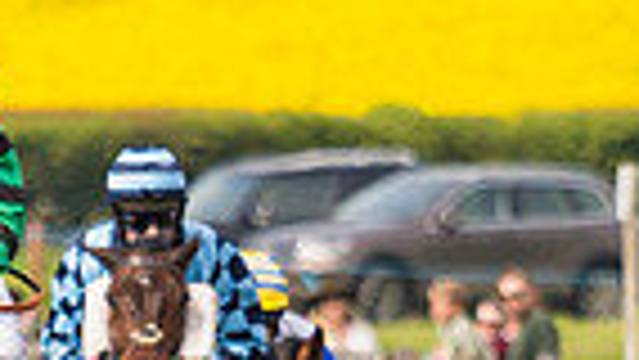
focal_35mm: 2307
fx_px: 39104
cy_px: 565
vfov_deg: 0.5
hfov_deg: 0.9
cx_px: 924
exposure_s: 1/2500
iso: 400
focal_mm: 200
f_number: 4
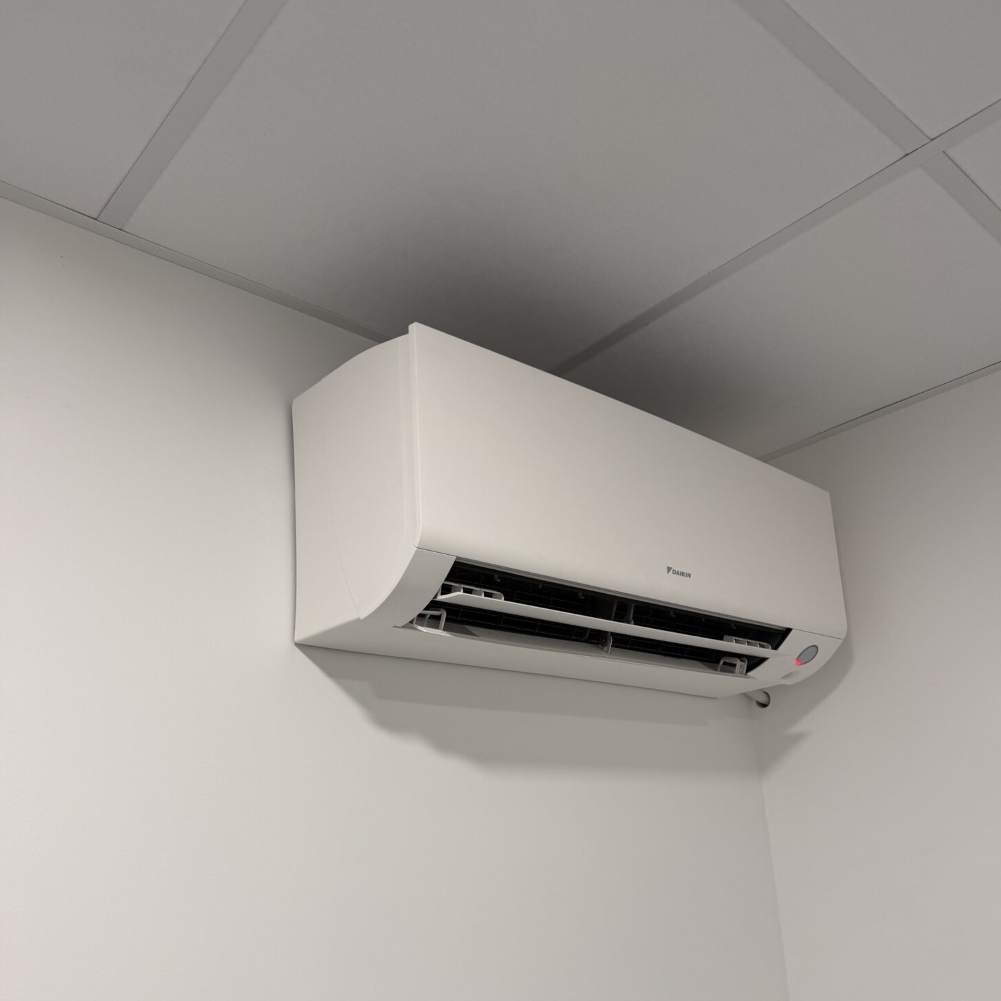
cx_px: 509
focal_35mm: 29
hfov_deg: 55.6
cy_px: 649
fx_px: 949
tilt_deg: +12.2
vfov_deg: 54.7
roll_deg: +2.2
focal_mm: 6.76
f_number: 1.78
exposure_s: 1/121
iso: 64
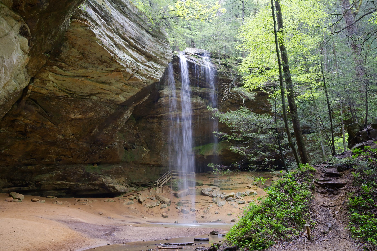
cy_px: 126
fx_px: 347
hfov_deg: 57.1
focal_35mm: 33
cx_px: 188
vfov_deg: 39.9
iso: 2000
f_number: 20
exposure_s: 1/15
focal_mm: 33.1
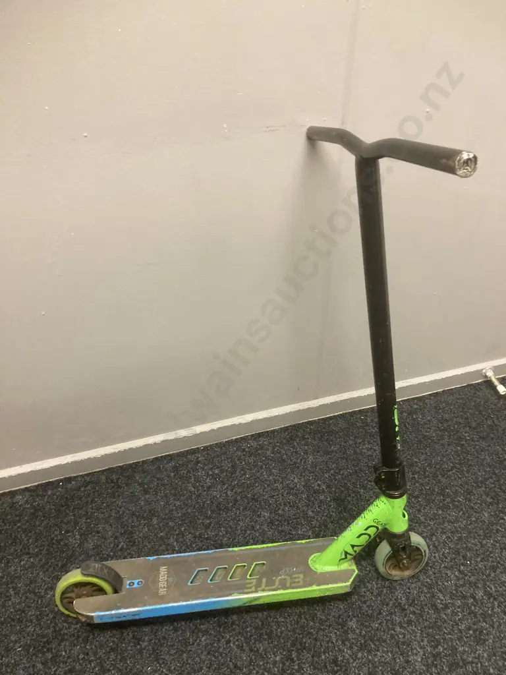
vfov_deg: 63.4
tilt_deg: -35.5
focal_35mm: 28
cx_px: 253
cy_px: 338
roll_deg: -0.9
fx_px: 546
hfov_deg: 49.7
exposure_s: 1/50
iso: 250
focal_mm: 3.99
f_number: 1.8
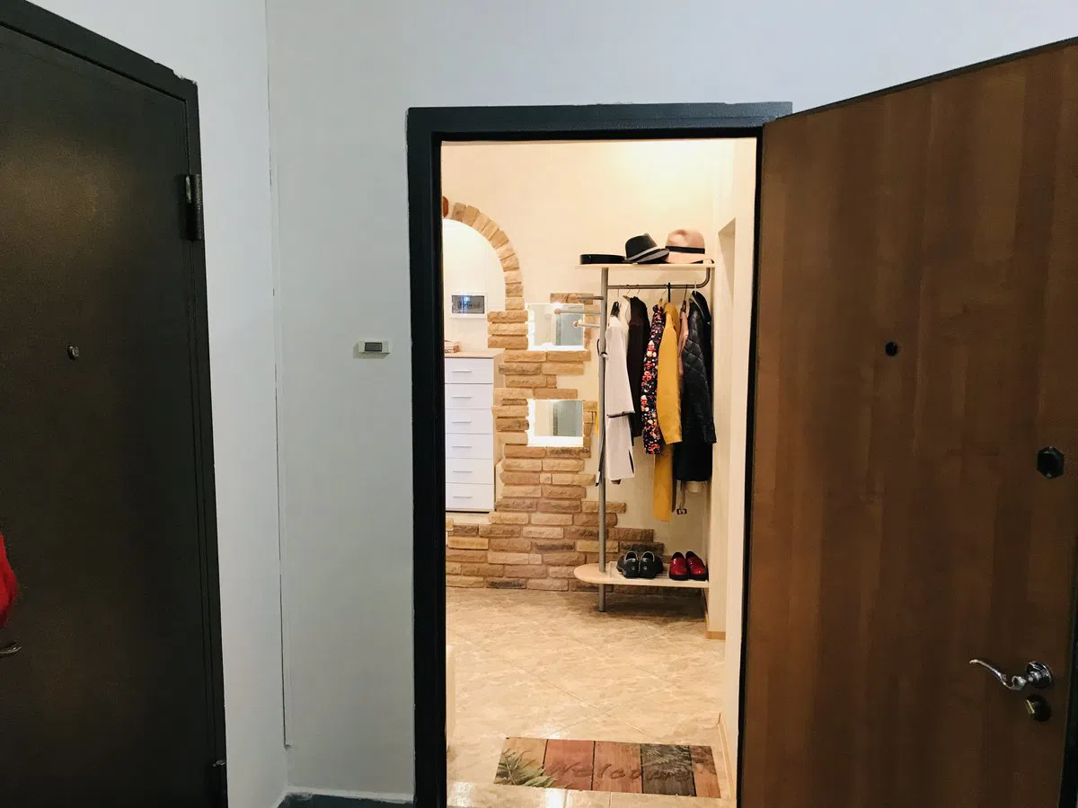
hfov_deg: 63.4
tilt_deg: -4.2
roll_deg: +0.6
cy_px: 404
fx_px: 872
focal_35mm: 28
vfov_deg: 49.7
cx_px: 539
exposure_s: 1/17
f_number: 1.8
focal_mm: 3.99
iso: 80
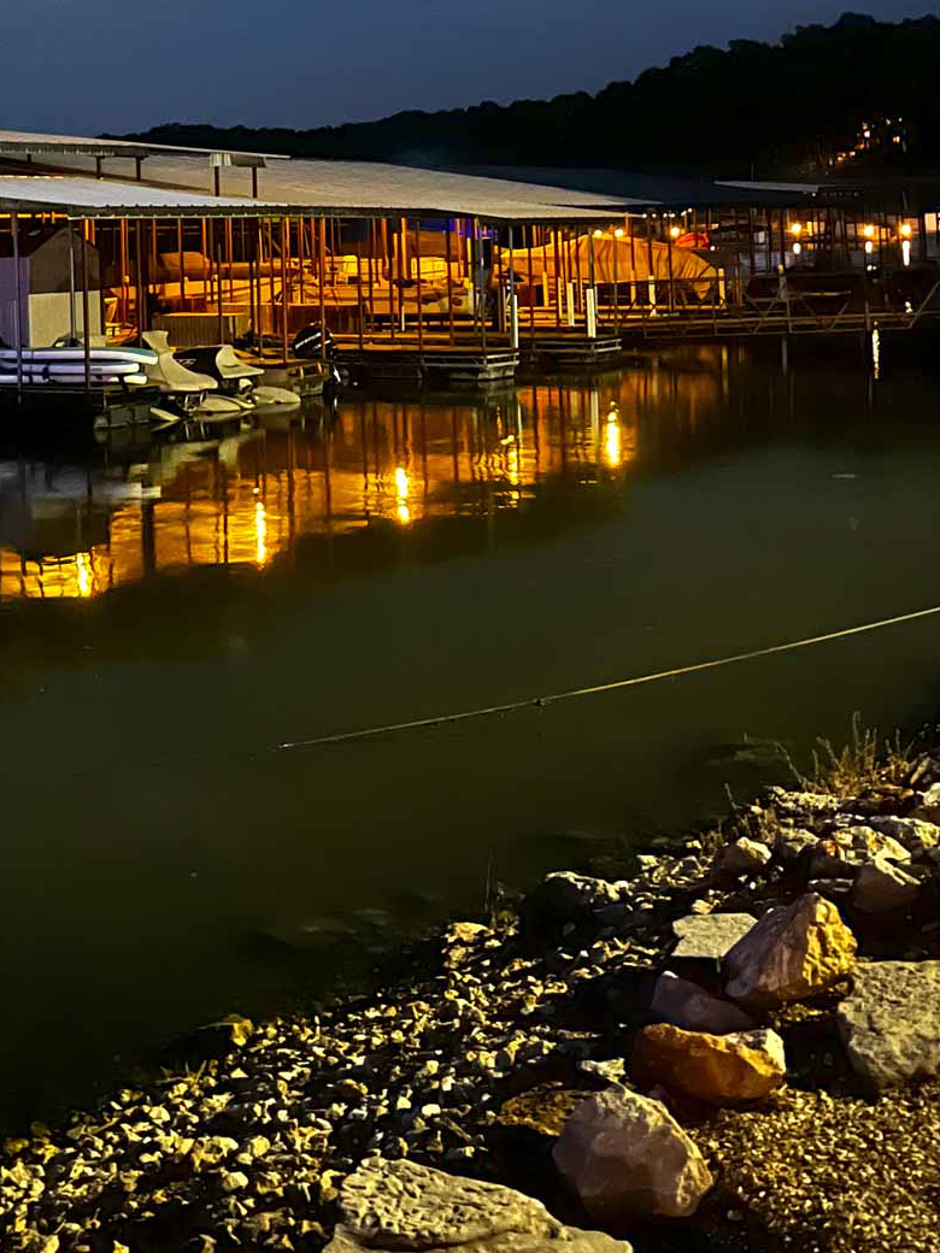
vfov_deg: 36.4
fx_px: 1810
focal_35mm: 50
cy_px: 193
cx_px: 235
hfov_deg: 28.7
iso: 1600
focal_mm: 5.1
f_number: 1.6
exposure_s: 1/2
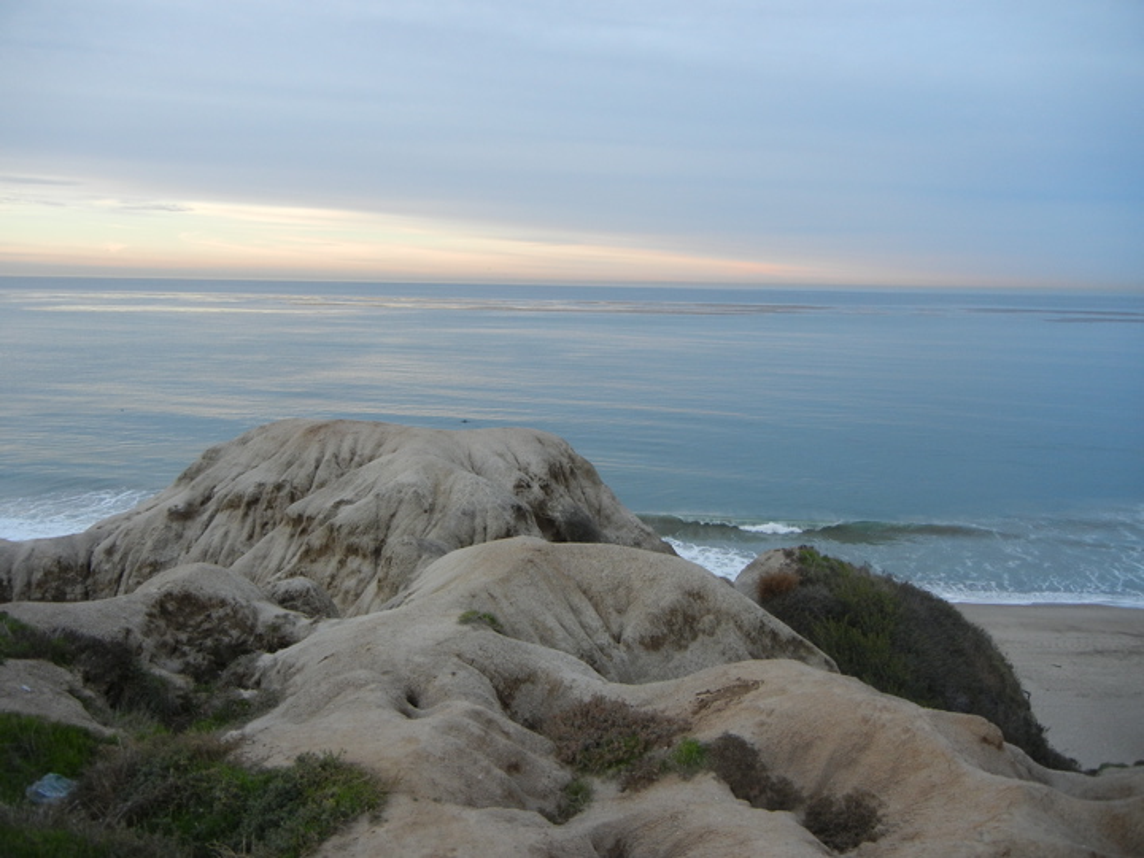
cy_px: 429
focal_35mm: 30
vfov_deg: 46.8
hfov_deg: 60.0
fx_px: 991
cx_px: 572
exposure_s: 1/86.2
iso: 160
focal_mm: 5.4
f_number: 3.5
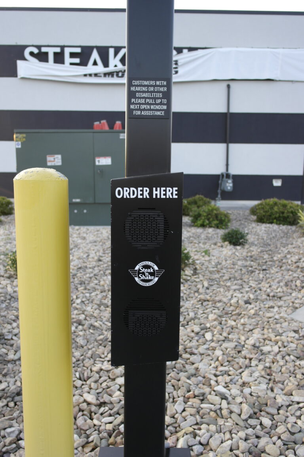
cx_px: 152
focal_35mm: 30
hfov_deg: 43.6
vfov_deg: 61.9
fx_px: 380
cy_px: 228
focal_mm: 20
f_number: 3.5
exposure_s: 1/80
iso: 100
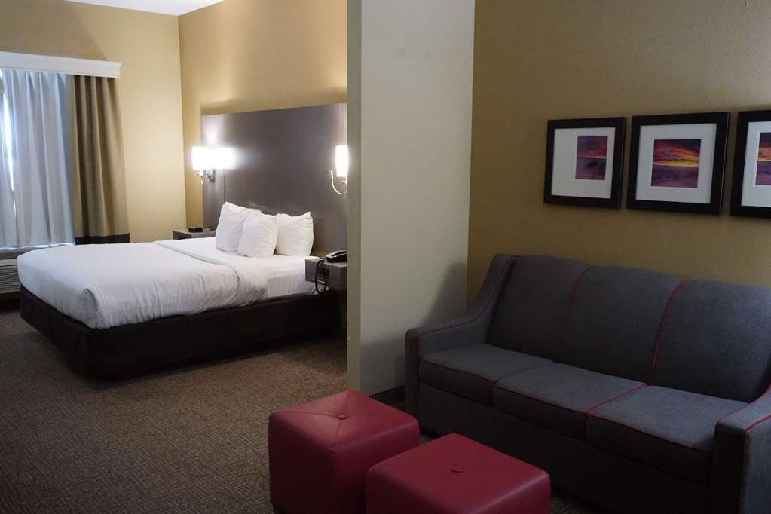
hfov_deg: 61.9
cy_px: 257
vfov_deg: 43.6
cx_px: 386
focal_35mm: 30
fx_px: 642
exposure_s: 1/125
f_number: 4
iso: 6400
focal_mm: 20
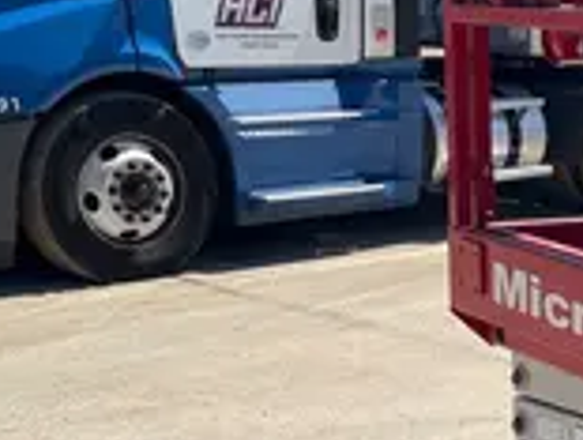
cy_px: 385
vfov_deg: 16.0
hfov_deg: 19.2
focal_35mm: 92
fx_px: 1553
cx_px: 816
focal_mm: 5.1
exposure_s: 1/3876
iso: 50
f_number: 1.6
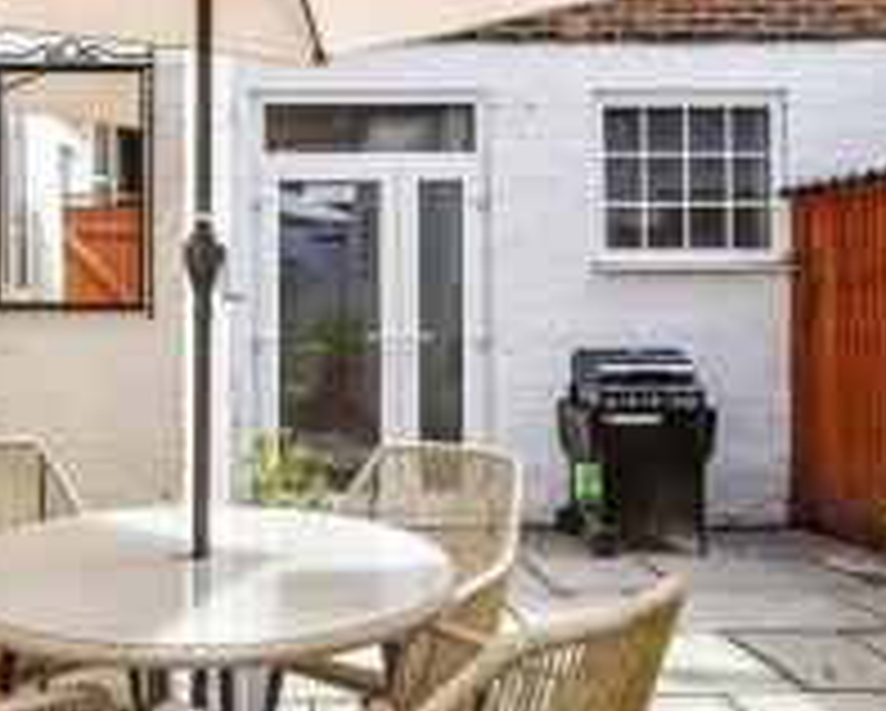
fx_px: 892
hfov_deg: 51.2
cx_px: 252
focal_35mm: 34
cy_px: 277
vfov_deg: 43.2
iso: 160
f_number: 8
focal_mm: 10
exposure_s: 1/160
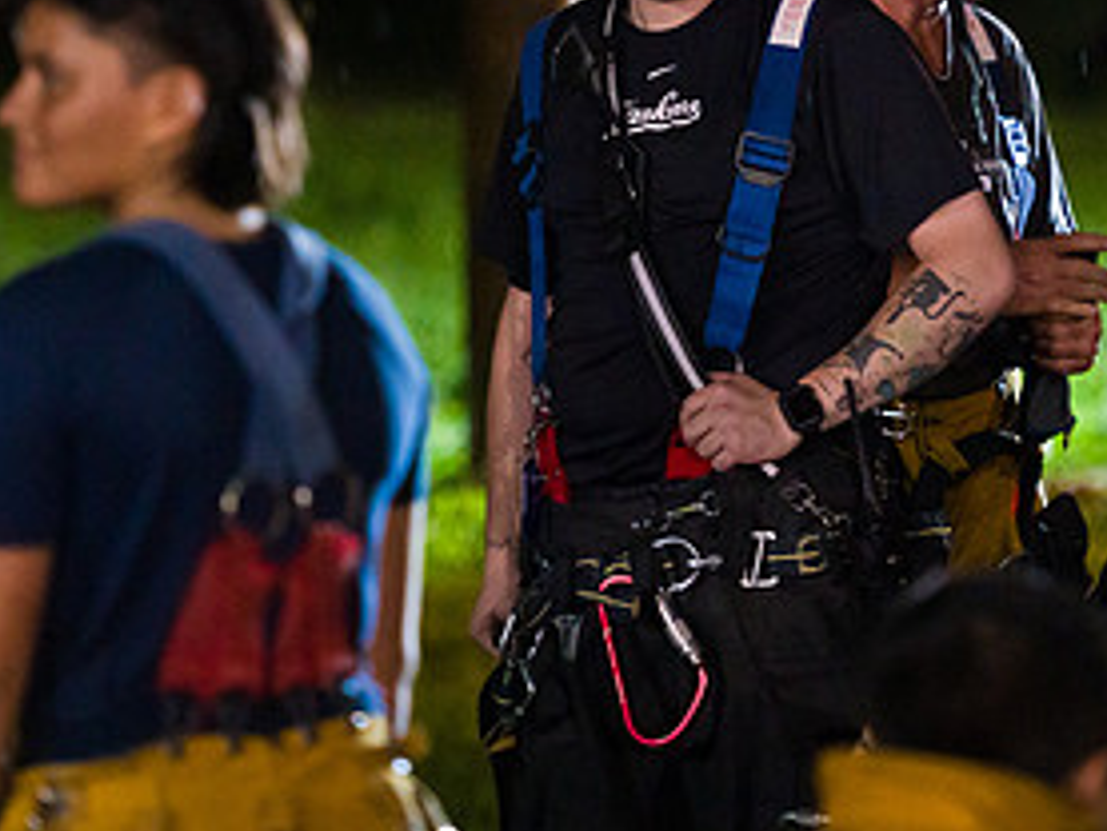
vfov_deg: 4.9
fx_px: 9662
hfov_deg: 6.6
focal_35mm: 302
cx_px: 703
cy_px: 164
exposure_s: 1/200
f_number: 3.2
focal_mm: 150
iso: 6400
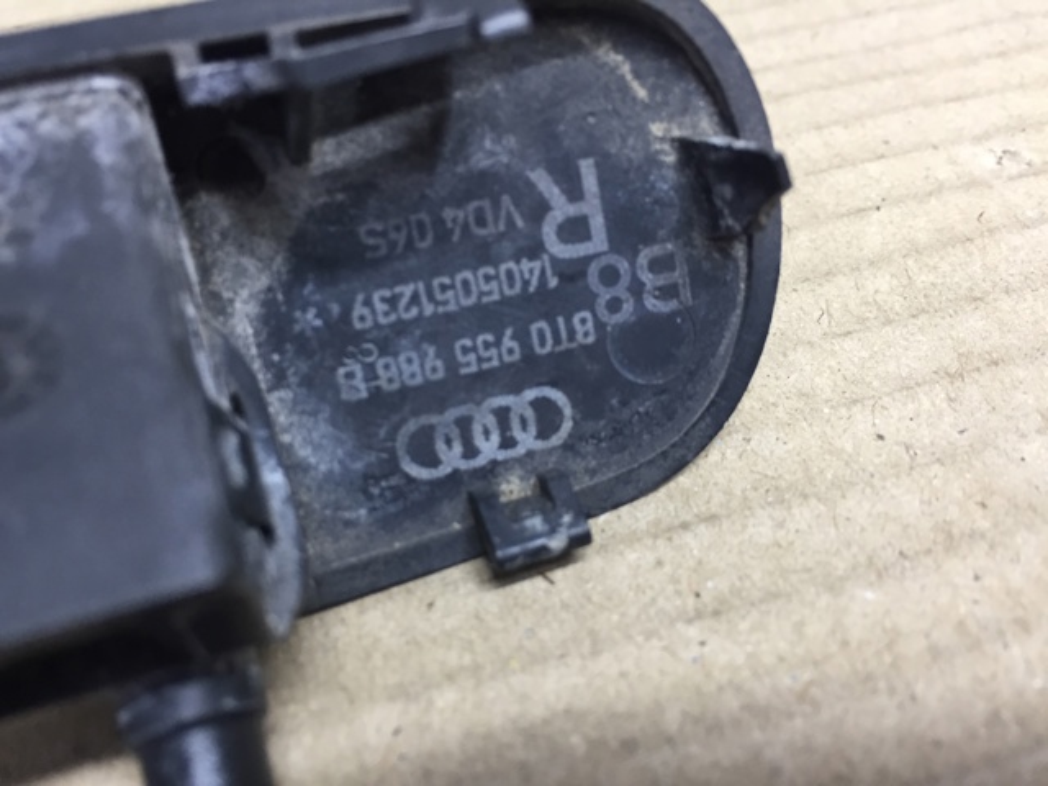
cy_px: 393
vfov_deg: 48.2
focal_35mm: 29
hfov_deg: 61.7
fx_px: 878
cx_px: 524
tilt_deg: -47.1
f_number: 2.2
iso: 125
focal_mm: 4.15
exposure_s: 1/33
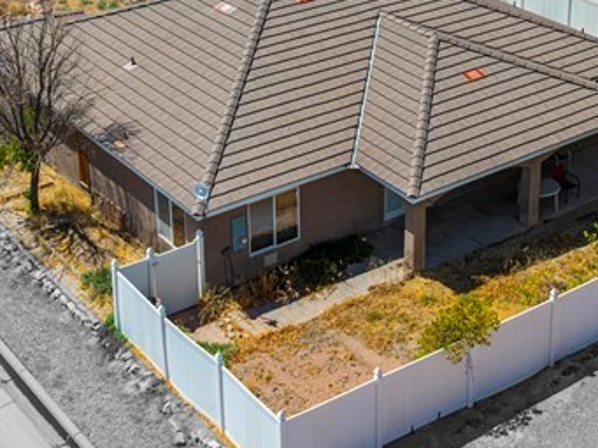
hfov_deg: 27.0
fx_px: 1243
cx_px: 374
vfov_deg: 20.1
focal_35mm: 72
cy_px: 56
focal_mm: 12.29
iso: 110
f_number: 2.8
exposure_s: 1/200
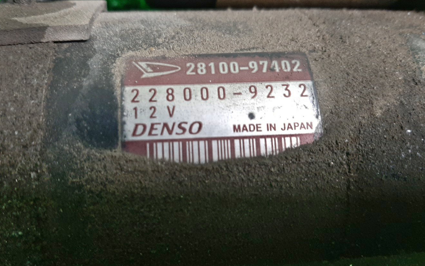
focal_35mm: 30
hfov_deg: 62.9
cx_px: 201
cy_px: 129
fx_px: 347
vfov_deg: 41.8
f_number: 1.7
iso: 240
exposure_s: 1/25
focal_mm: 3.93
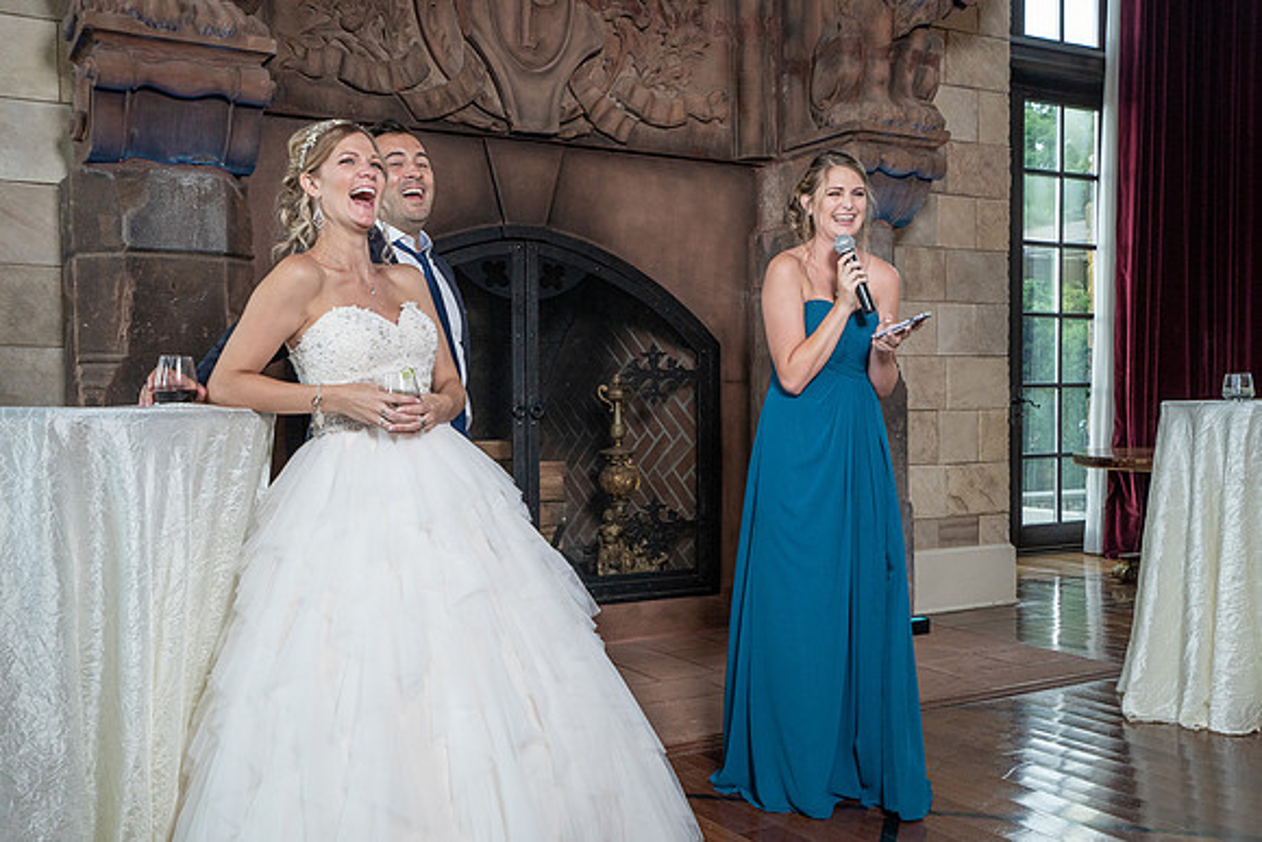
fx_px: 1295
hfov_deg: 51.9
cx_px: 653
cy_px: 424
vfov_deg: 36.0
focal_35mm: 37
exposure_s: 1/100
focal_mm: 35
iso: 1600
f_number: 5.6
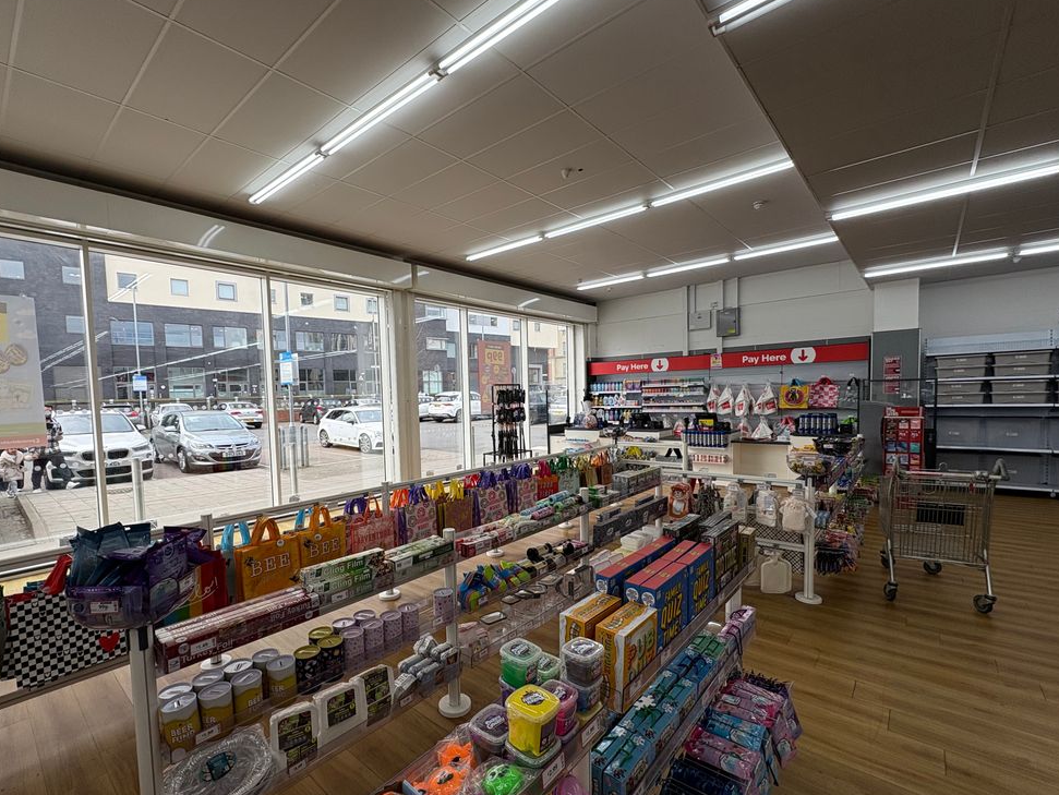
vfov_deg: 78.1
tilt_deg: -2.9
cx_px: 493
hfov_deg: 94.3
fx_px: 490
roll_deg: +1.8
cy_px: 420
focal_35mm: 16
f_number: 2.2
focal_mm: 2.22
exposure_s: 1/273
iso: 50
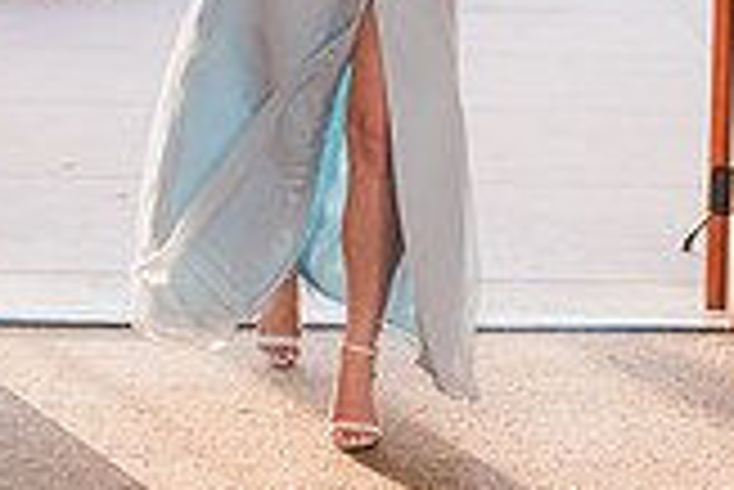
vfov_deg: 7.6
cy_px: -164
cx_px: 378
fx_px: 3632
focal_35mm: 178
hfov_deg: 11.5
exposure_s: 1/250
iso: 125
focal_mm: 50
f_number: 1.8
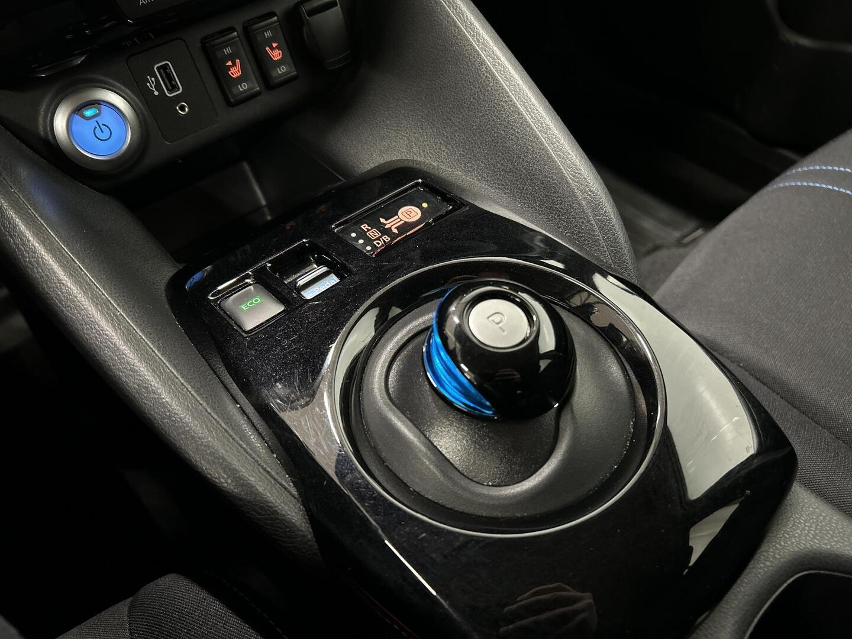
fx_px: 640
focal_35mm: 26
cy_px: 320
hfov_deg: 67.3
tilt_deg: -50.4
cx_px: 426
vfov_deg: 53.1
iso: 640
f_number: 1.5
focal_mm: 5.7
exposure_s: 1/33
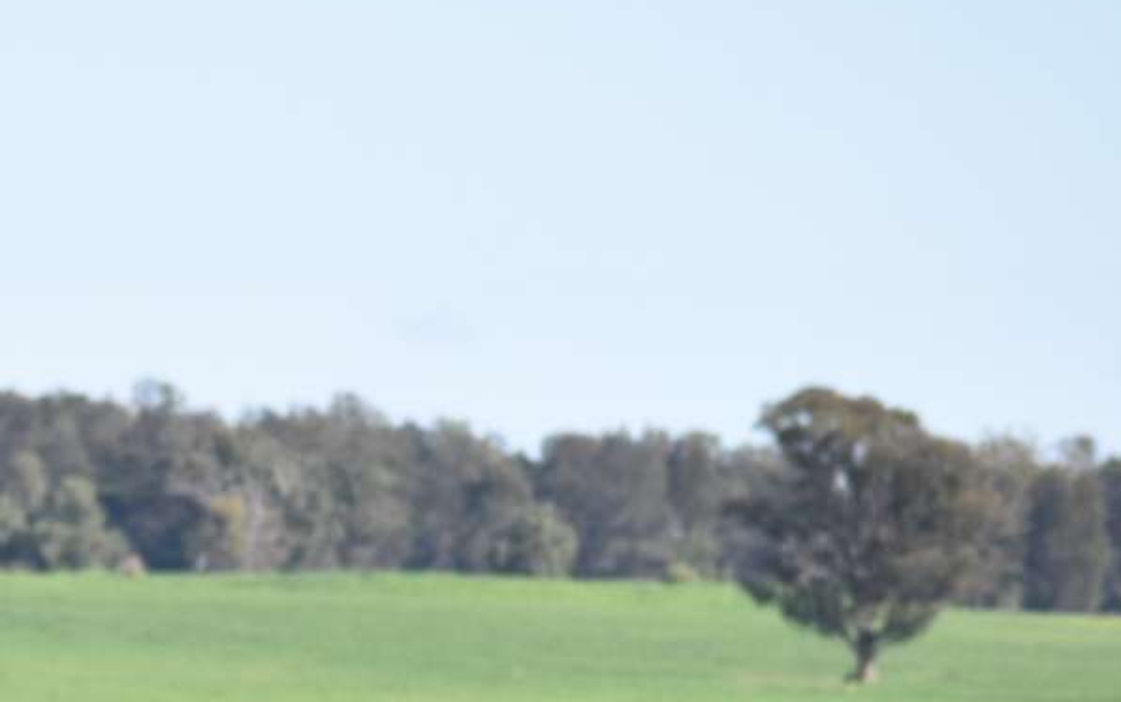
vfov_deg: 1.8
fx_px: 21811
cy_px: 1154
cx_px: -241
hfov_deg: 2.9
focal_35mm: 714
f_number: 6.3
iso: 200
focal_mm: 145
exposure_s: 1/640
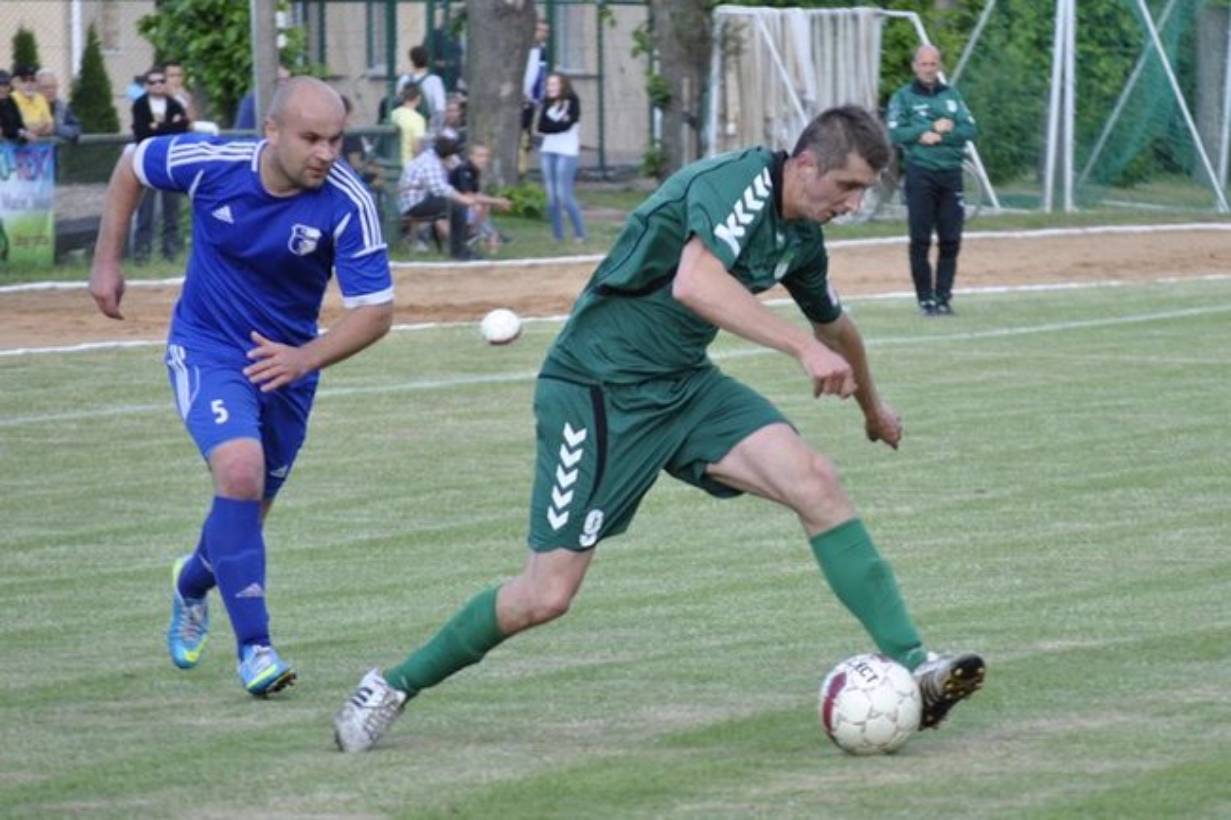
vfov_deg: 6.8
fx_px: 6922
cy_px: 410
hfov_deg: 10.2
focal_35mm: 202
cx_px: 616
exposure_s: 1/500
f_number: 5
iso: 360
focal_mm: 135
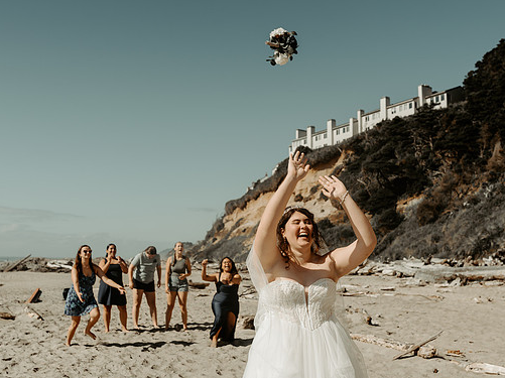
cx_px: 250
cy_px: 185
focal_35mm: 39
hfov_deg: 47.9
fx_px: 569
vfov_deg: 36.8
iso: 100
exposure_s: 1/2500
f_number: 4
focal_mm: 35
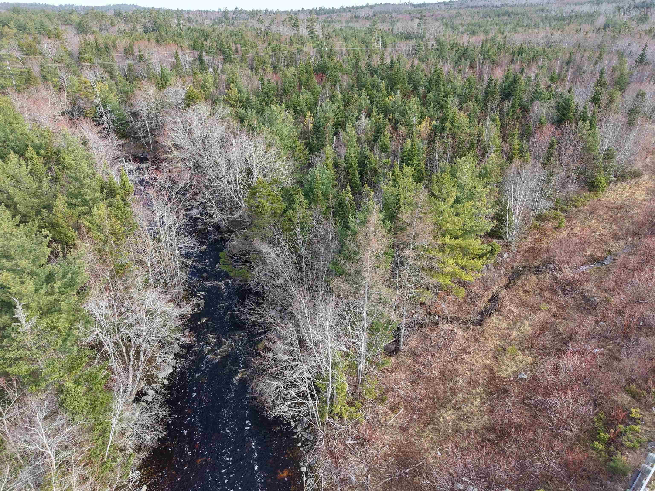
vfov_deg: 56.8
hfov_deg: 71.6
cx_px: 328
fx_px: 454
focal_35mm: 24
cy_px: 246
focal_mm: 8.67
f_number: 1.8
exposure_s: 1/640
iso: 160
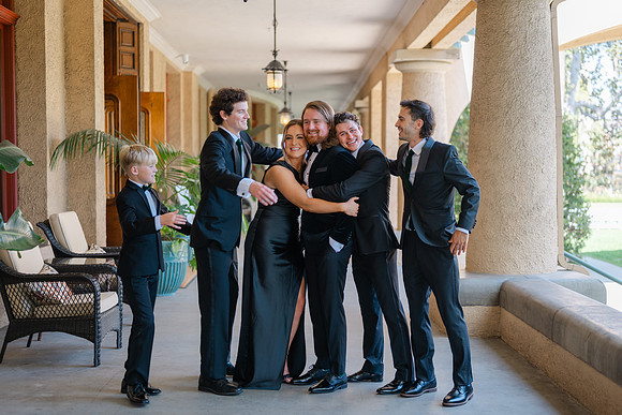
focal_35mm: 51
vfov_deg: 26.5
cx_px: 311
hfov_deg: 38.9
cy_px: 208
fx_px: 880
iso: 64
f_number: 1.8
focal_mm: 50
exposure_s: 1/160
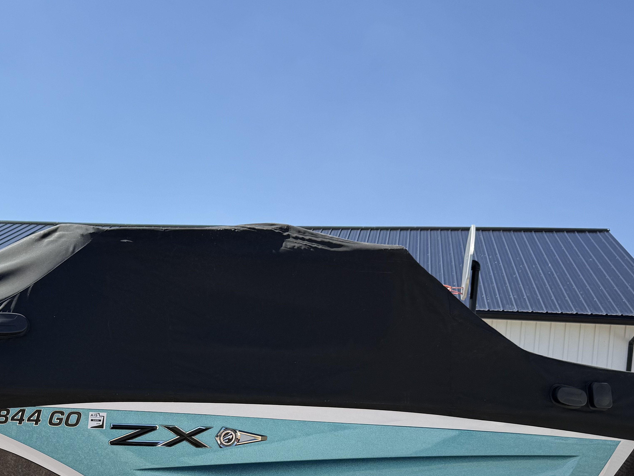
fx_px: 824
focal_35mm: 45
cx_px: 172
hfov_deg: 41.1
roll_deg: -4.4
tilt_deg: -2.5
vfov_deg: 30.8
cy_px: 423
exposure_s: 1/3759
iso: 80
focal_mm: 6.76
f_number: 1.78
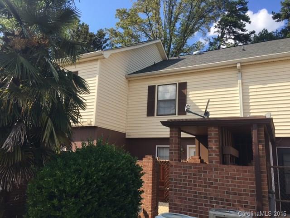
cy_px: 109
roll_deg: -3.9
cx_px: 145
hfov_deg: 61.7
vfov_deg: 48.2
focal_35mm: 29
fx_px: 243
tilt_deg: +11.4
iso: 25
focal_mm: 4.15
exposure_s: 1/1068
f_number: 2.2
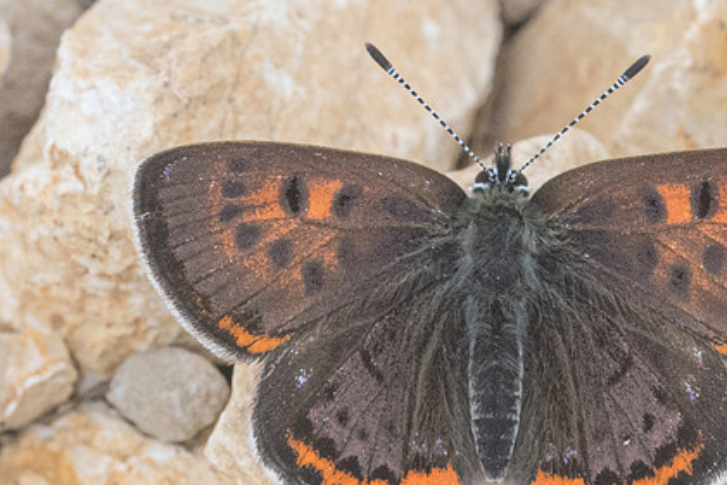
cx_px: 474
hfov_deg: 2.9
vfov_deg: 1.9
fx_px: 14463
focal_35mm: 716
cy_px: 371
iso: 800
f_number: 13
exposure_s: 1/500
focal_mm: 150
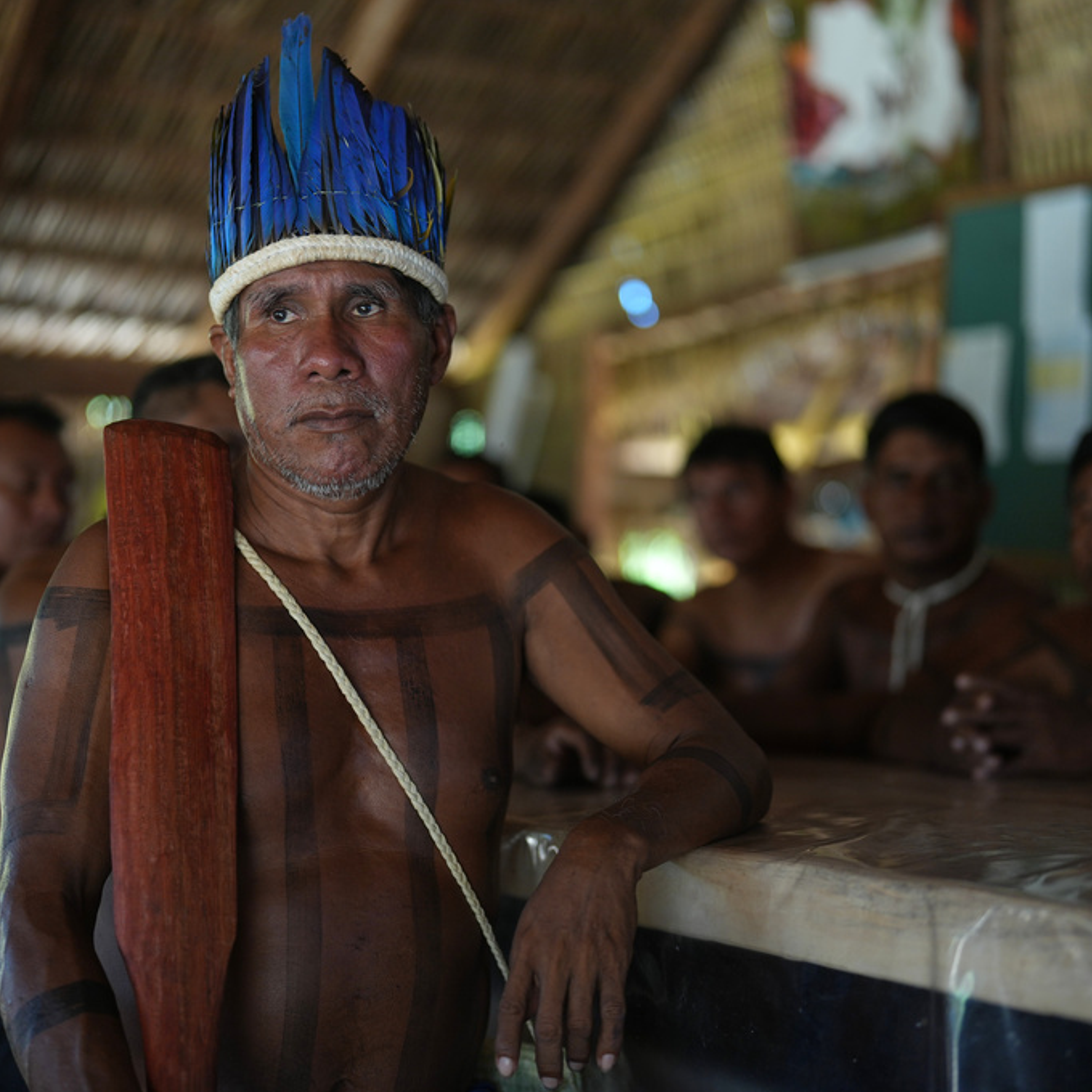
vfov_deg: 26.9
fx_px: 2284
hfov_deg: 26.9
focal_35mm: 64
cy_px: 546
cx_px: 538
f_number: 1.4
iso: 400
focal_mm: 50
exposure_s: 1/320
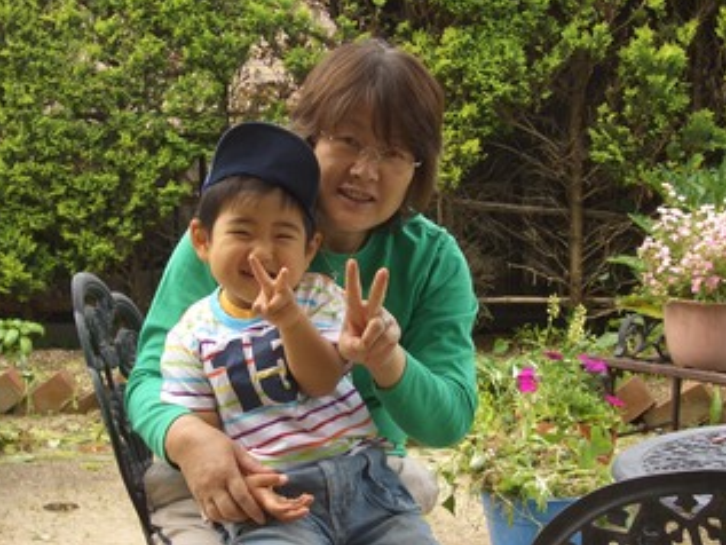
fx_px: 1846
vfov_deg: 16.8
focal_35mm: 88
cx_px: 300
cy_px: 256
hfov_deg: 22.2
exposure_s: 1/125
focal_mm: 10.2
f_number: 3.5
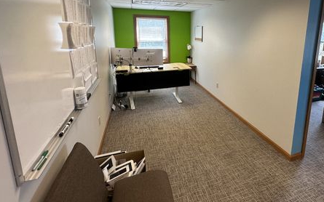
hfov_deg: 83.7
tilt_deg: -9.6
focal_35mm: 20
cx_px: 199
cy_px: 63
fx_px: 177
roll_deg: -1.5
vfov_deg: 58.0
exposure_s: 1/120
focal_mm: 2.22
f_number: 2.2
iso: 125
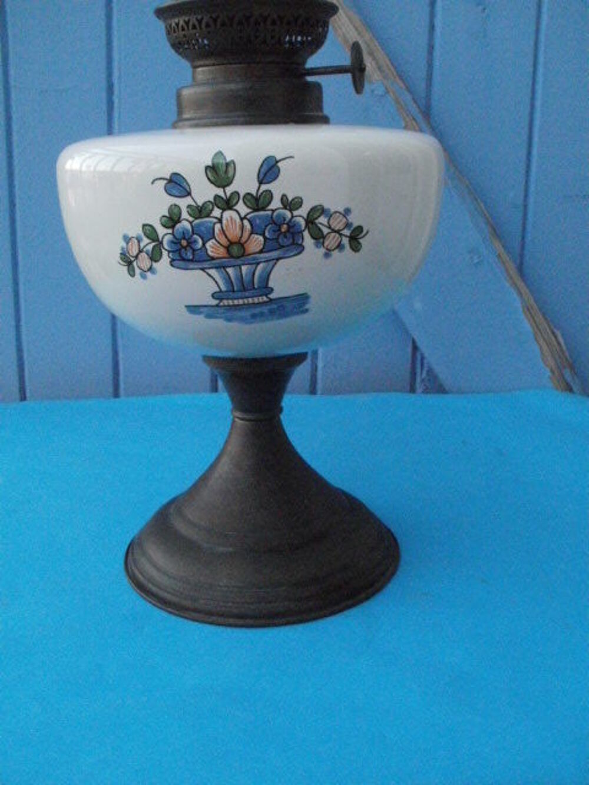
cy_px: 392
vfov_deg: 51.4
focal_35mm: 36
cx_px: 294
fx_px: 817
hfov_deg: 39.7
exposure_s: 1/100
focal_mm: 6.3
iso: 800
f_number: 5.6
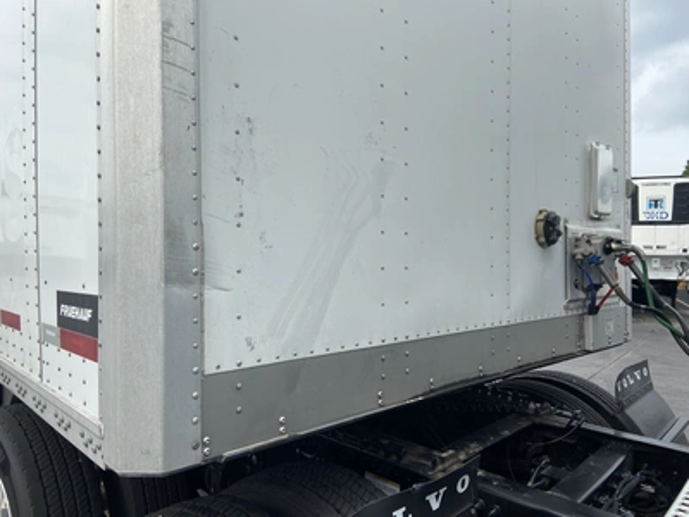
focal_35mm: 26
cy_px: 258
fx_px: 518
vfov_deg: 53.1
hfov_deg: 67.3
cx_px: 344
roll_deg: -1.4
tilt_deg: +1.0
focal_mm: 4.25
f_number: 1.8
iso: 32
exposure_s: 1/1429
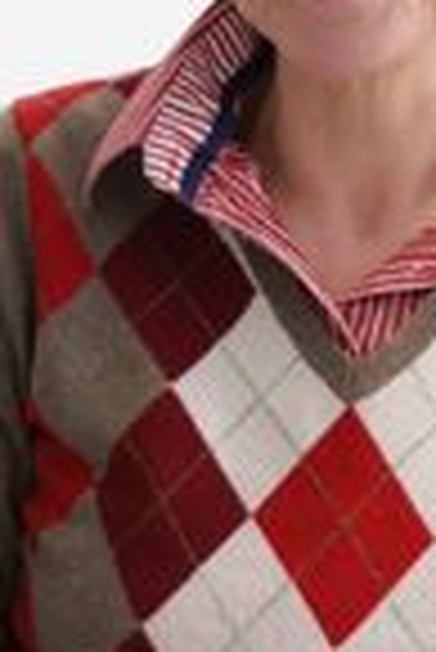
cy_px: 279
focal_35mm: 227
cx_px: 348
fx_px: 4121
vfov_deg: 9.0
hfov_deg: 6.1
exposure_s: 1/60
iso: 400
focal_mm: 55
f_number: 5
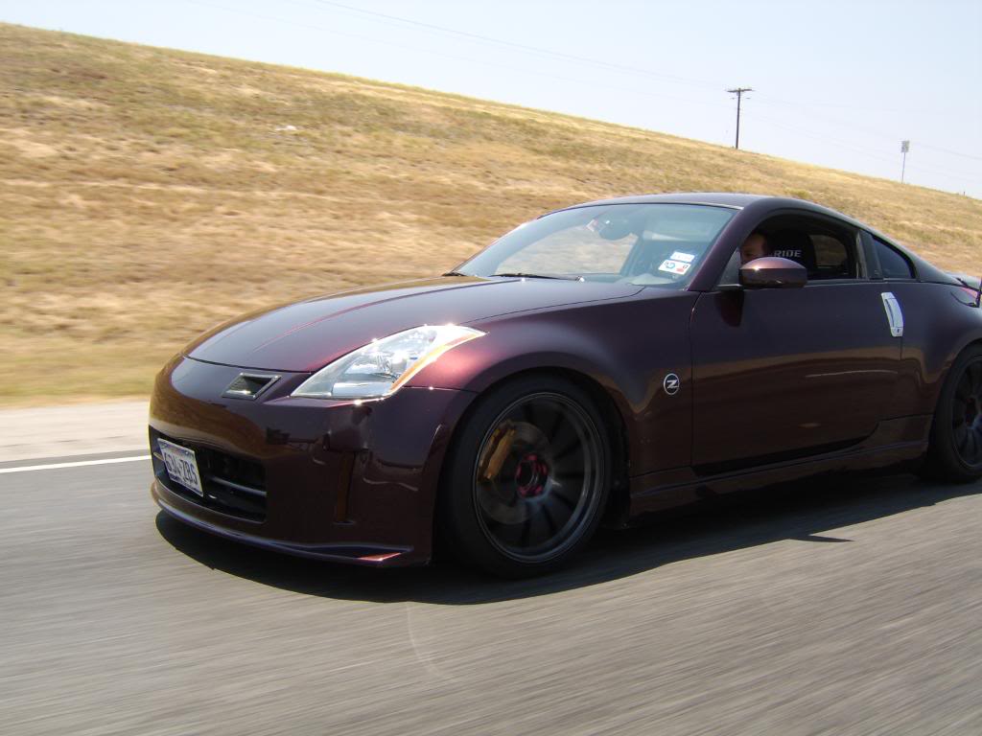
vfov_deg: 45.4
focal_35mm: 31
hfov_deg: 58.4
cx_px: 491
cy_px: 368
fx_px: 879
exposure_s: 1/192
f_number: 6.7
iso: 71
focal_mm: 8.13
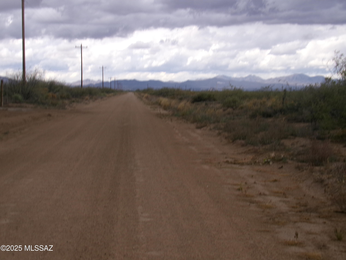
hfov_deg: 28.2
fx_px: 690
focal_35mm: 69
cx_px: 173
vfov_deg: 21.3
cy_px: 130
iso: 100
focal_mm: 12.3
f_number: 13.99
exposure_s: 1/45
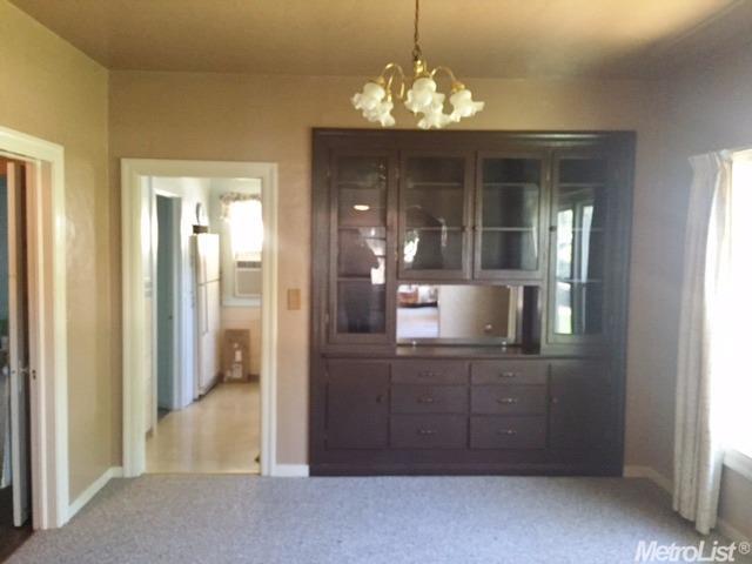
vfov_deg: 48.2
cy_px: 282
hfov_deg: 61.7
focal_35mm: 29
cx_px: 376
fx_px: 630
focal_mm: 4.15
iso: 250
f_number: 2.2
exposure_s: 1/24
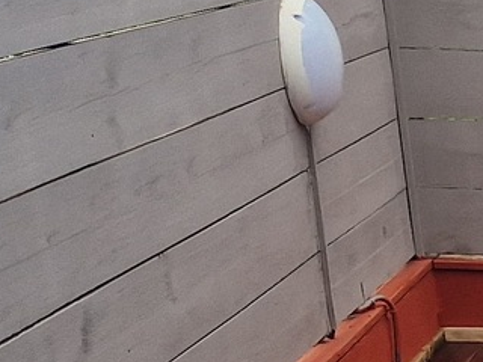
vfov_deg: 9.3
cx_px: 1245
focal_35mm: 147
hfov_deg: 10.9
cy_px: 792
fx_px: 2051
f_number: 1.8
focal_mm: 5.4
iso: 50
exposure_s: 1/180
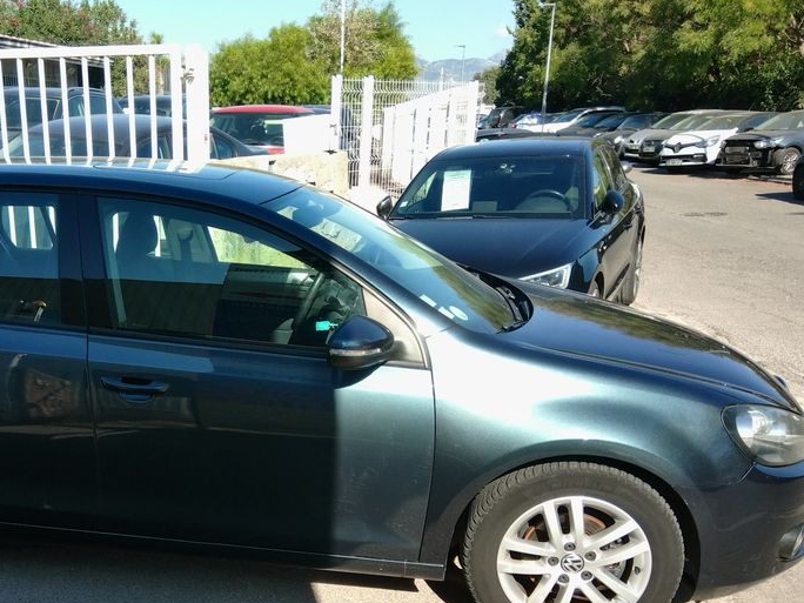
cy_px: 428
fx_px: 883
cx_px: 244
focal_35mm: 38
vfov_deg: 37.1
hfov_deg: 47.9
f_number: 2
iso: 100
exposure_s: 1/544
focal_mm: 3
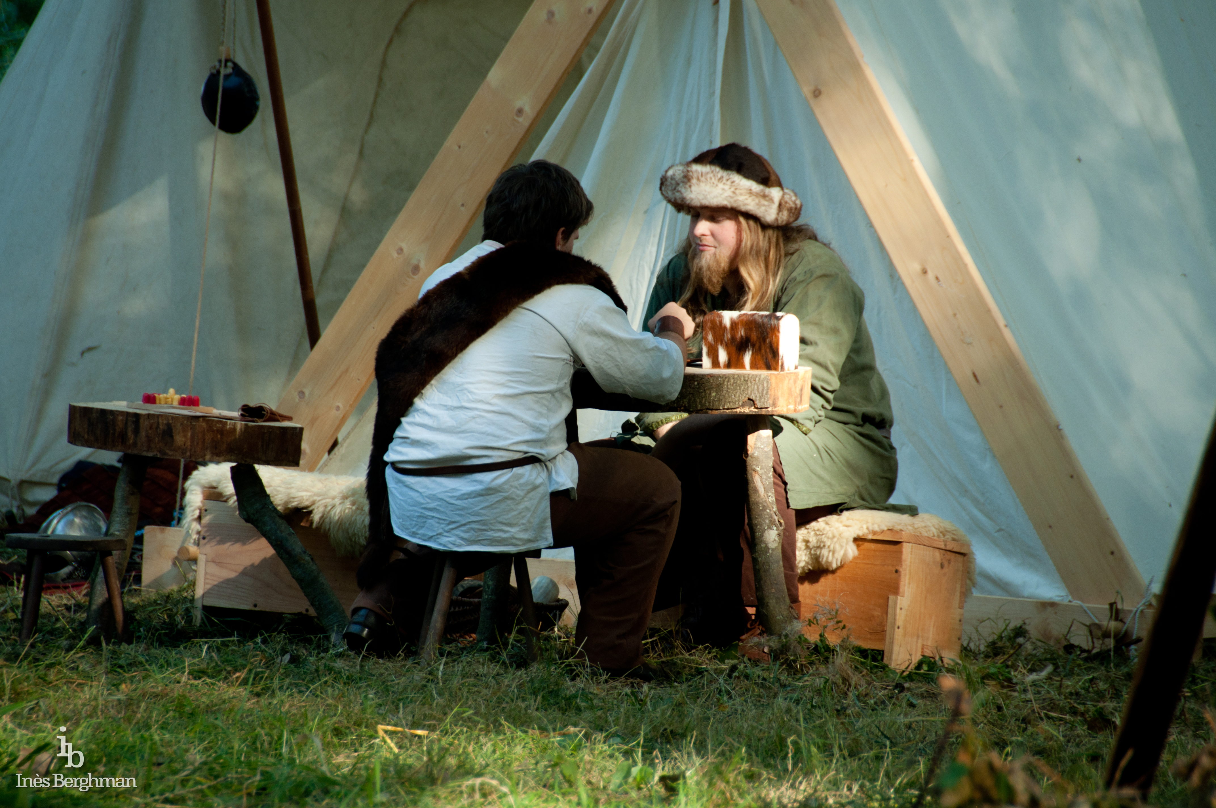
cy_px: 404
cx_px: 608
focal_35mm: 300
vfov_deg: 4.6
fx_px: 10121
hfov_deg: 6.9
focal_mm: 200
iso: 200
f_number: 5.6
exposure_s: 1/100
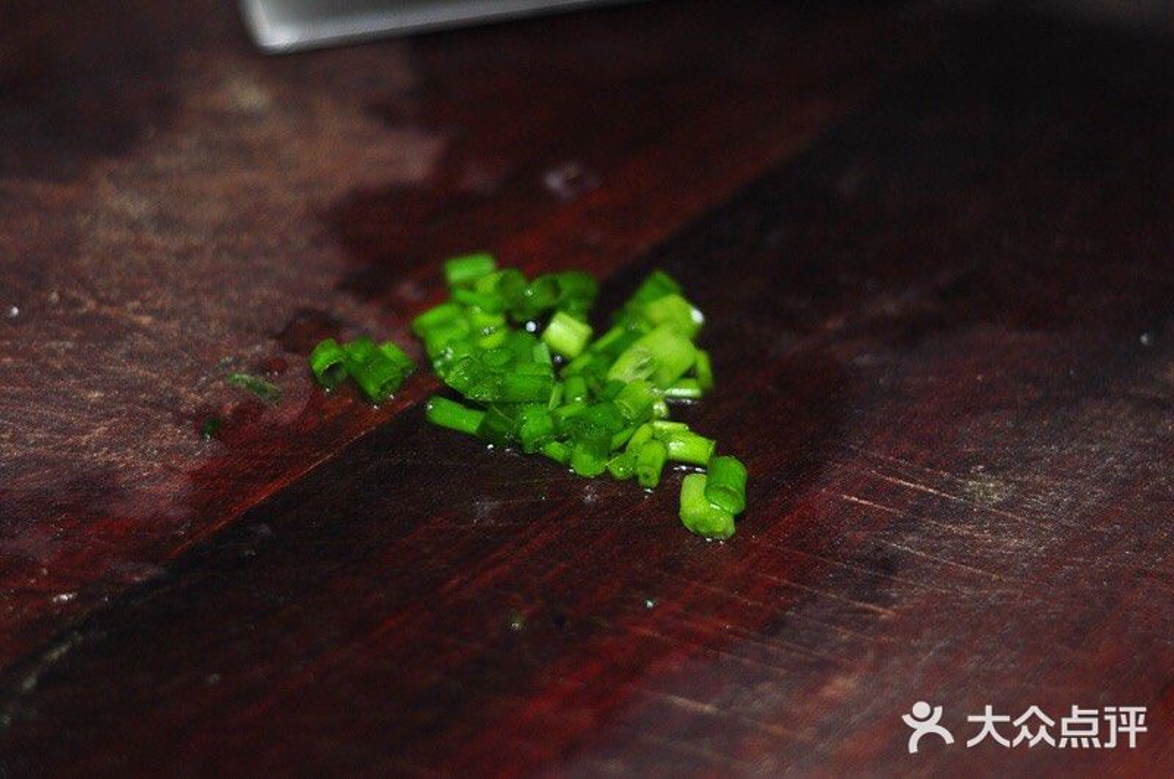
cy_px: 390
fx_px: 2442
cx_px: 587
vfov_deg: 18.1
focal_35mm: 75
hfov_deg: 27.0
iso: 320
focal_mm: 50
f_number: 2.5
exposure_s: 1/100
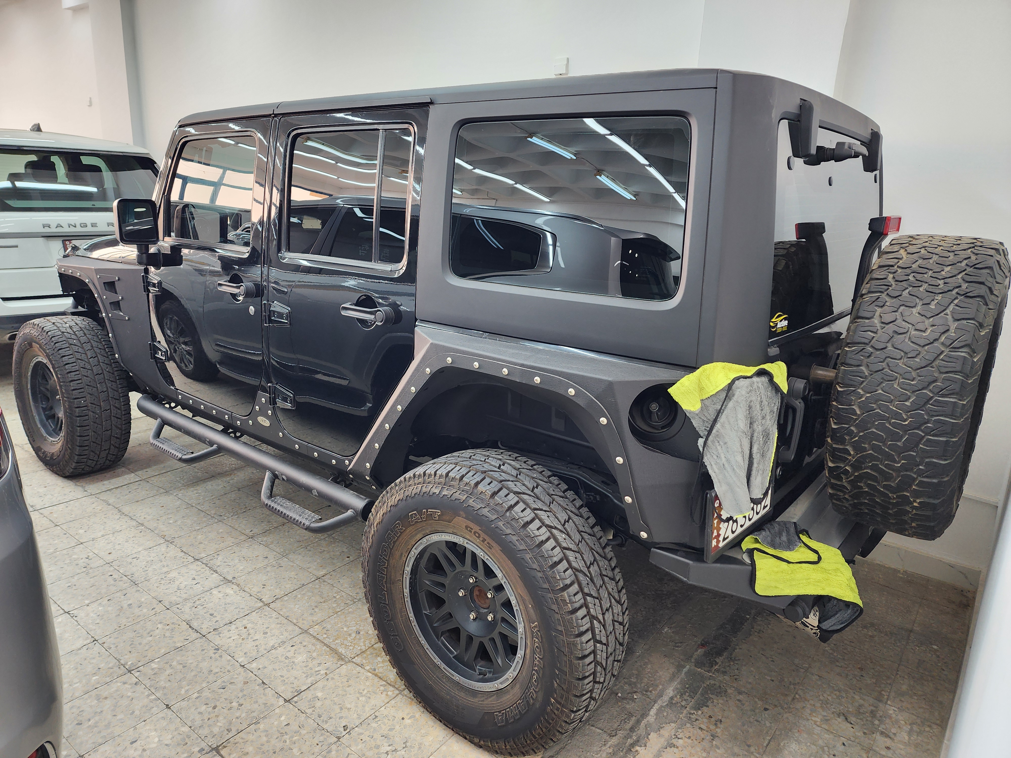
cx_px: 506
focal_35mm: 23
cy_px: 379
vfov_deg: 58.9
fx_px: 672
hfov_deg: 73.9
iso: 80
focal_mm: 6.4
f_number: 1.8
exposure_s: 1/100
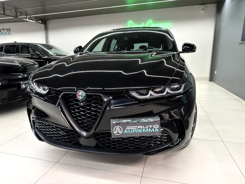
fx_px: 170
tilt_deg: -12.5
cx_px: 122
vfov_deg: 56.8
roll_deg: -0.1
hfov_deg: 71.6
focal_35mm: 24
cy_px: 92
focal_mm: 6.76
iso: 250
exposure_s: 1/33
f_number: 1.78
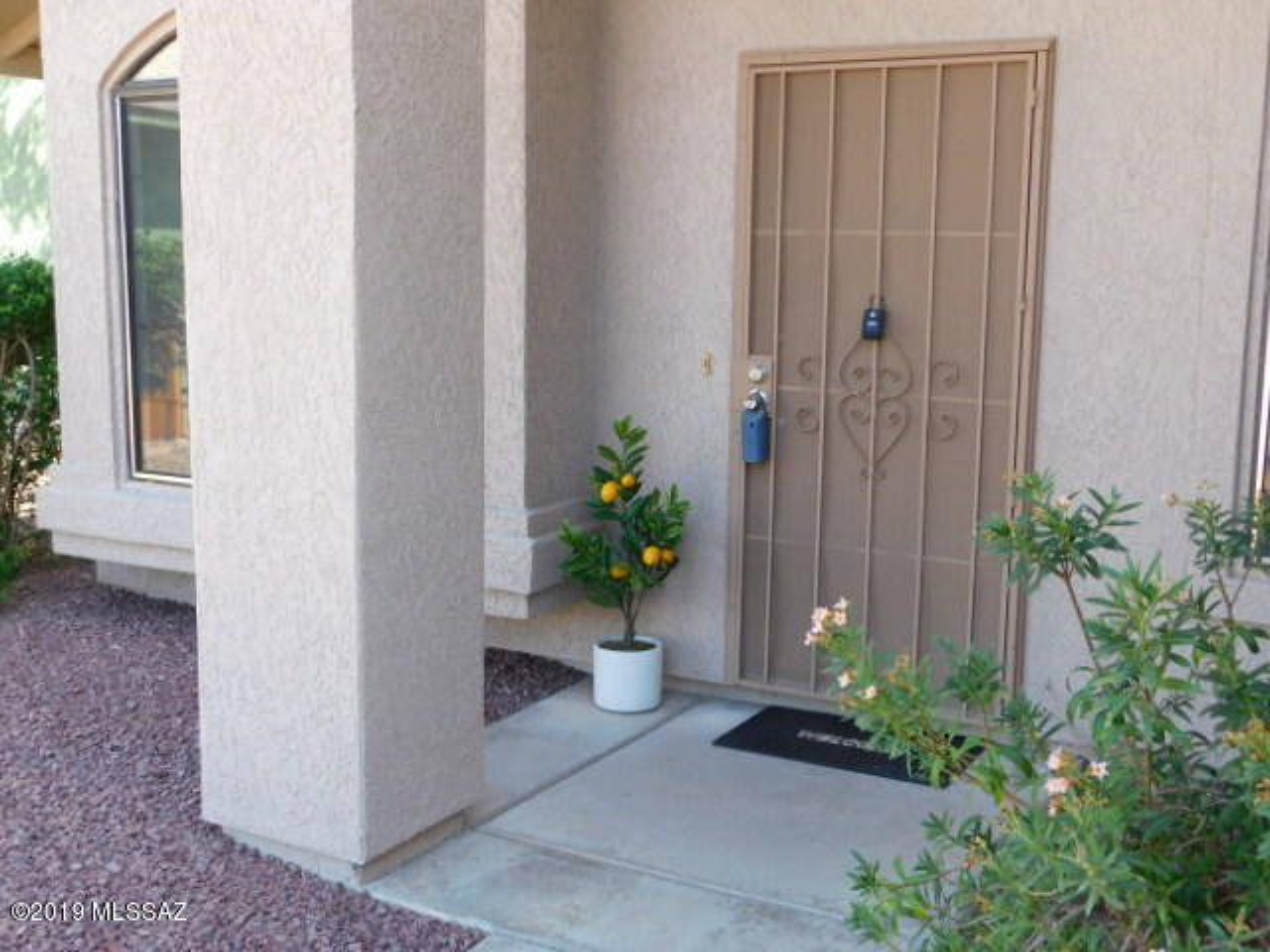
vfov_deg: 36.0
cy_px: 476
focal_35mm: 40
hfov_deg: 46.8
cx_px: 635
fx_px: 1468
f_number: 3.6
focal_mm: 7.1
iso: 125
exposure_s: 1/100
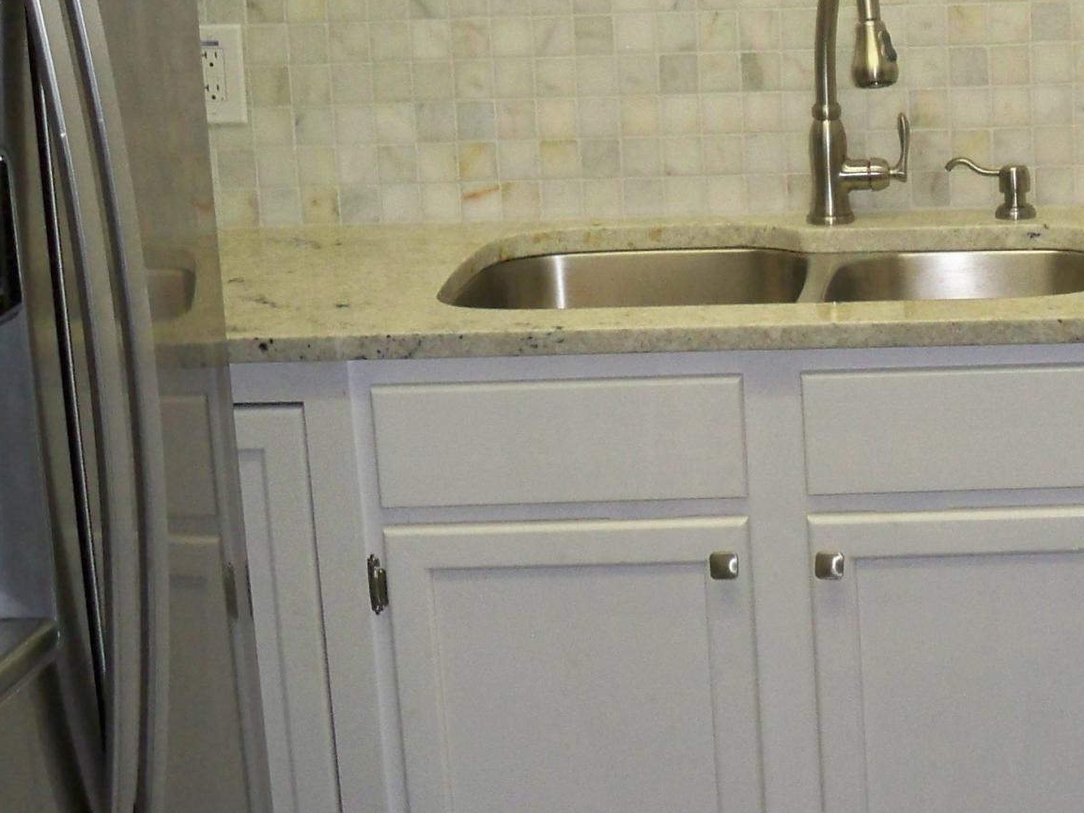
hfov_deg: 21.1
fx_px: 2849
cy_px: 377
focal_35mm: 91
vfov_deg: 16.2
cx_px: 978
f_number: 3.1
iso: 200
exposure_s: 1/60
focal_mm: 6.3
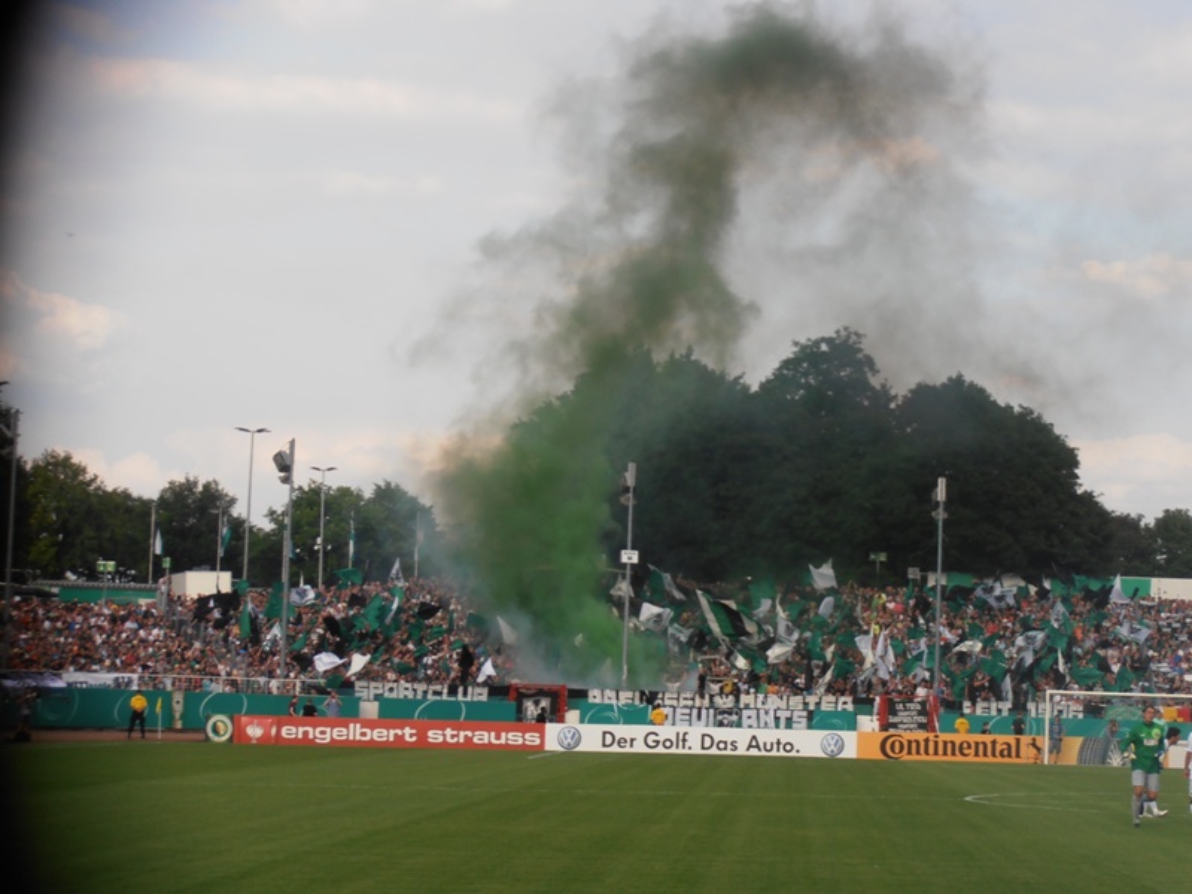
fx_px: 3822
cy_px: 447
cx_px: 596
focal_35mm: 111
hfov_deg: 17.7
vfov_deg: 13.3
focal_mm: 19.64
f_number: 5.5
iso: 80
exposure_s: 1/320
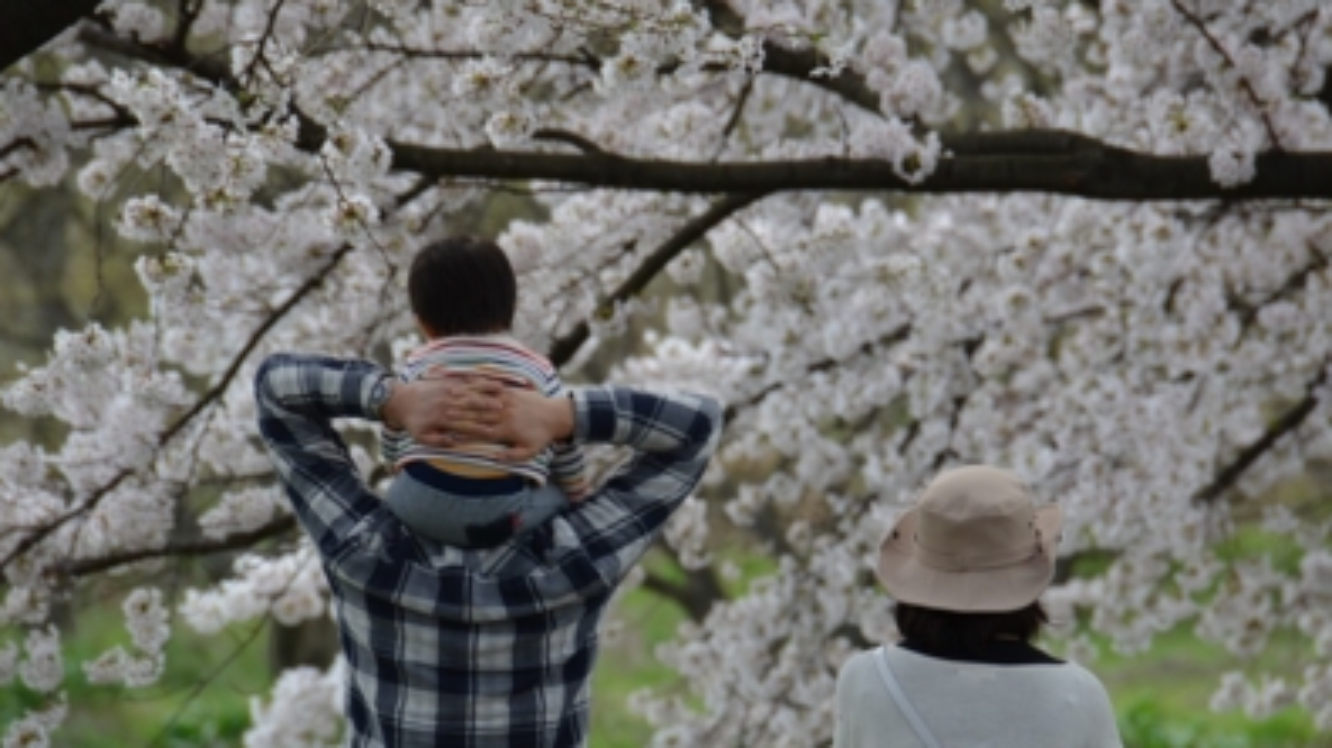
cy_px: 408
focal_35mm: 357
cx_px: 708
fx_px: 12606
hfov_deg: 6.0
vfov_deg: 3.4
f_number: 6.3
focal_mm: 200
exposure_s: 1/100
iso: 100
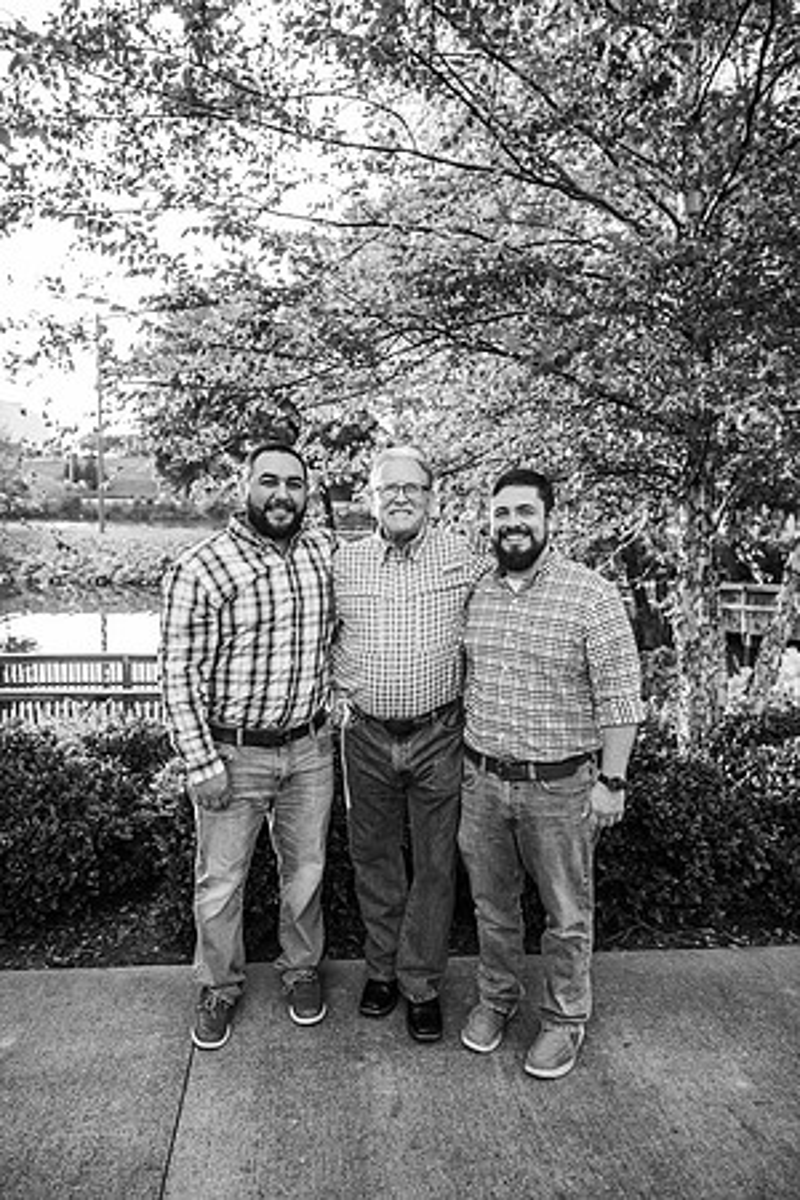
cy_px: 600
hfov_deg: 53.1
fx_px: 800
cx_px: 400
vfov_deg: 73.7
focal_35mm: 24
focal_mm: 24
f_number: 3.2
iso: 320
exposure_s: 1/200
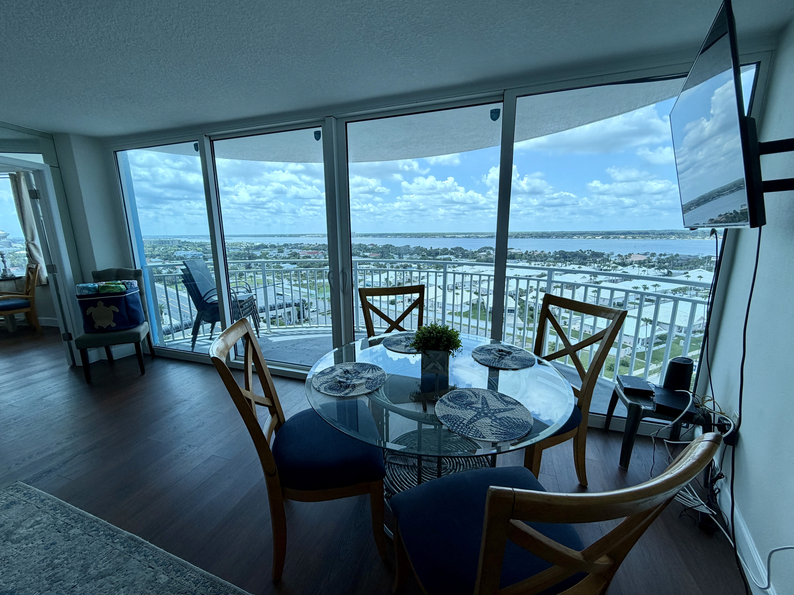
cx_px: 397
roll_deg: +0.8
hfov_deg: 102.1
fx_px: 321
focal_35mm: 14
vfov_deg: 85.7
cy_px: 298
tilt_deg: -11.2
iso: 50
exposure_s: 1/502
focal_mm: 2.22
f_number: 2.2
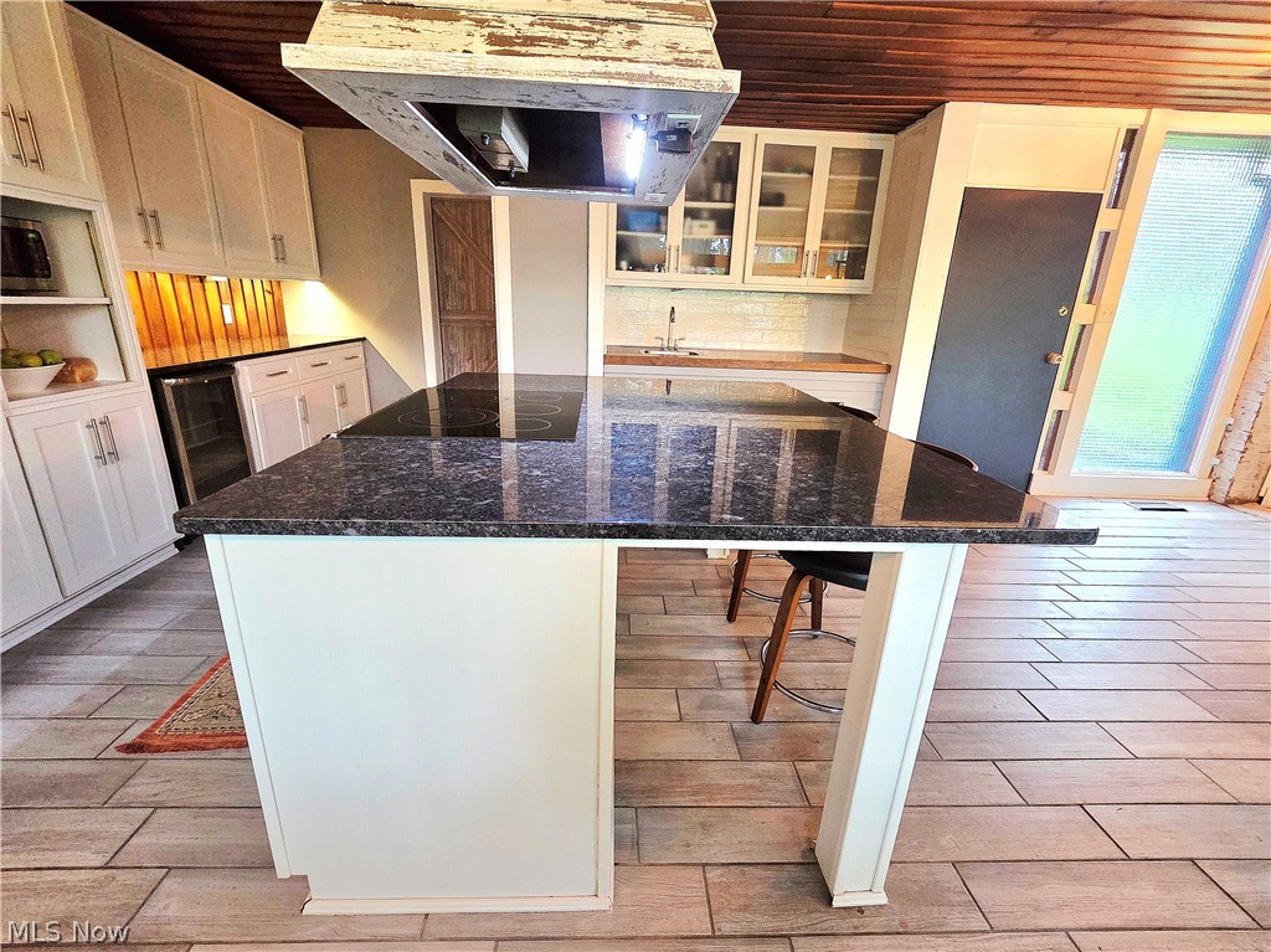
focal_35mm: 13
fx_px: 477
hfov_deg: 106.2
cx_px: 636
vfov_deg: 89.9
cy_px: 476
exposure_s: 1/60.2
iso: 500
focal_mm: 2.2
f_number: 2.2
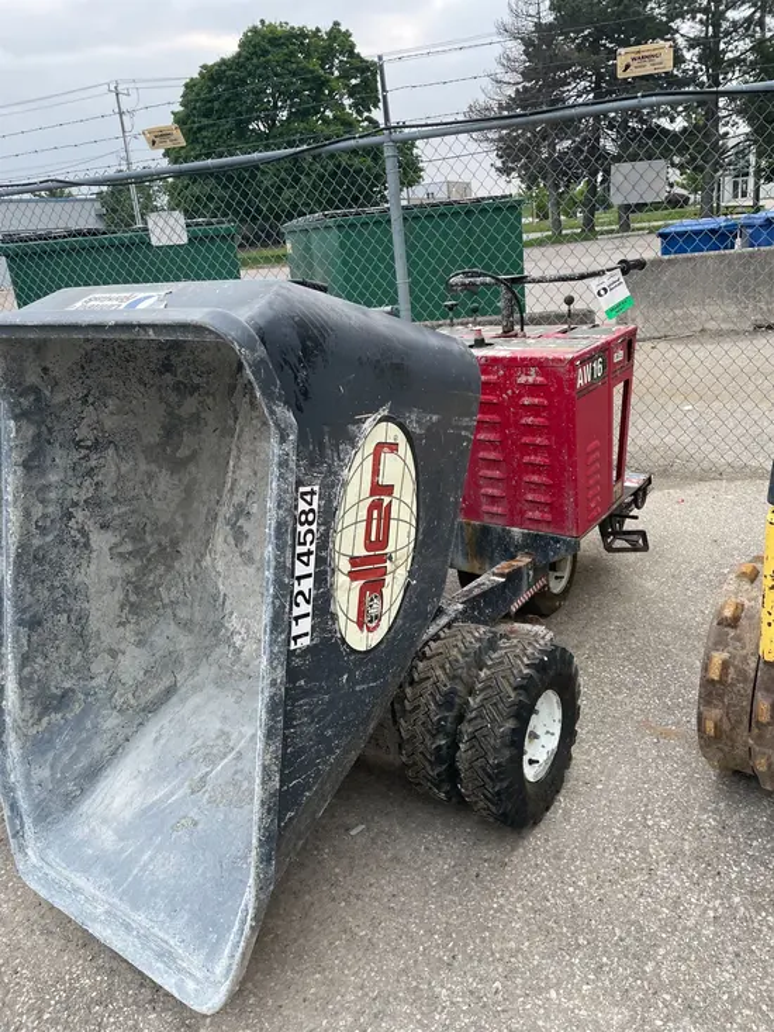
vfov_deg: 67.3
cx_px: 387
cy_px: 516
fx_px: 775
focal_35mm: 26
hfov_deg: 53.1
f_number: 1.6
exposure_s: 1/121
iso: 80
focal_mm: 4.2
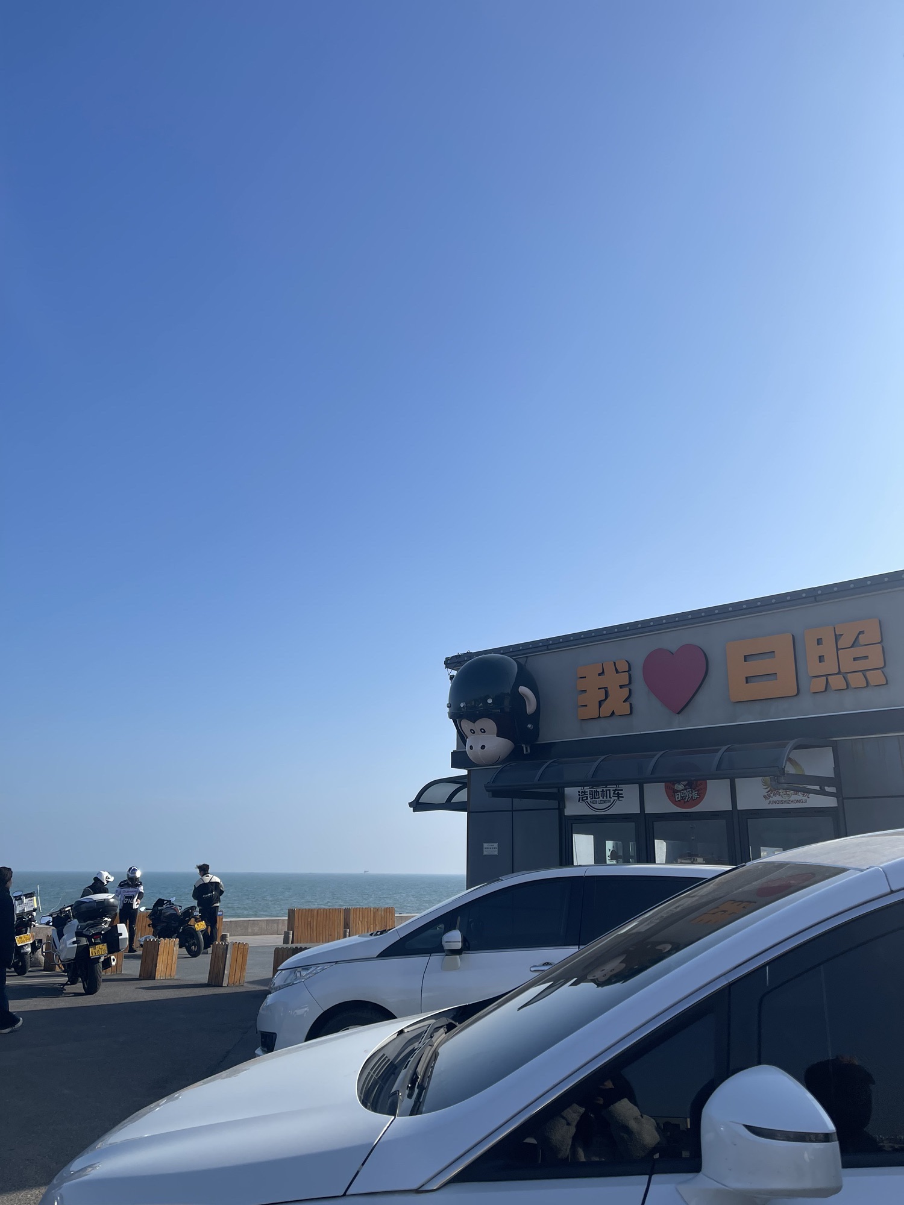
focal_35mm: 26
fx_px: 905
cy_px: 602
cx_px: 452
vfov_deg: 67.3
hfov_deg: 53.1
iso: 32
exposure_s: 1/4902
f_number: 1.6
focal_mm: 5.1
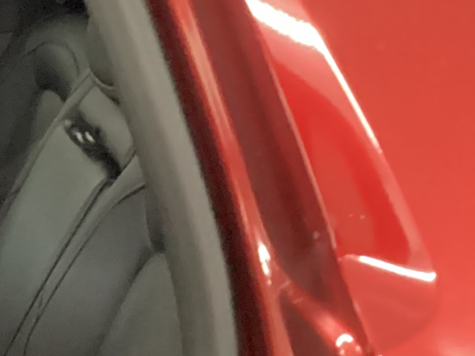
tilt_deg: -23.4
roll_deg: +4.9
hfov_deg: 13.9
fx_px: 1674
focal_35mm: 122
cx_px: -447
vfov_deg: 11.8
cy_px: 474
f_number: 2.4
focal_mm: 3.3
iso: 800
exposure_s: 1/15
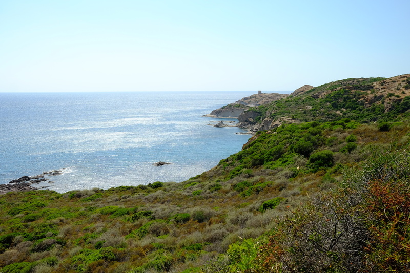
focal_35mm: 35
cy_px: 136
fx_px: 399
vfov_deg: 37.8
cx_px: 205
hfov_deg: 54.4
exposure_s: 1/170
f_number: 8
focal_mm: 23
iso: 200
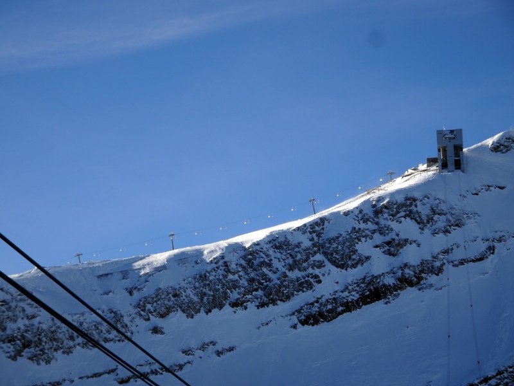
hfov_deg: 15.1
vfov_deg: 11.3
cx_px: 257
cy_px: 193
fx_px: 1945
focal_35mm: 131
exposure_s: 1/640
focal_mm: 22.38
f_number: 5.6
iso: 80
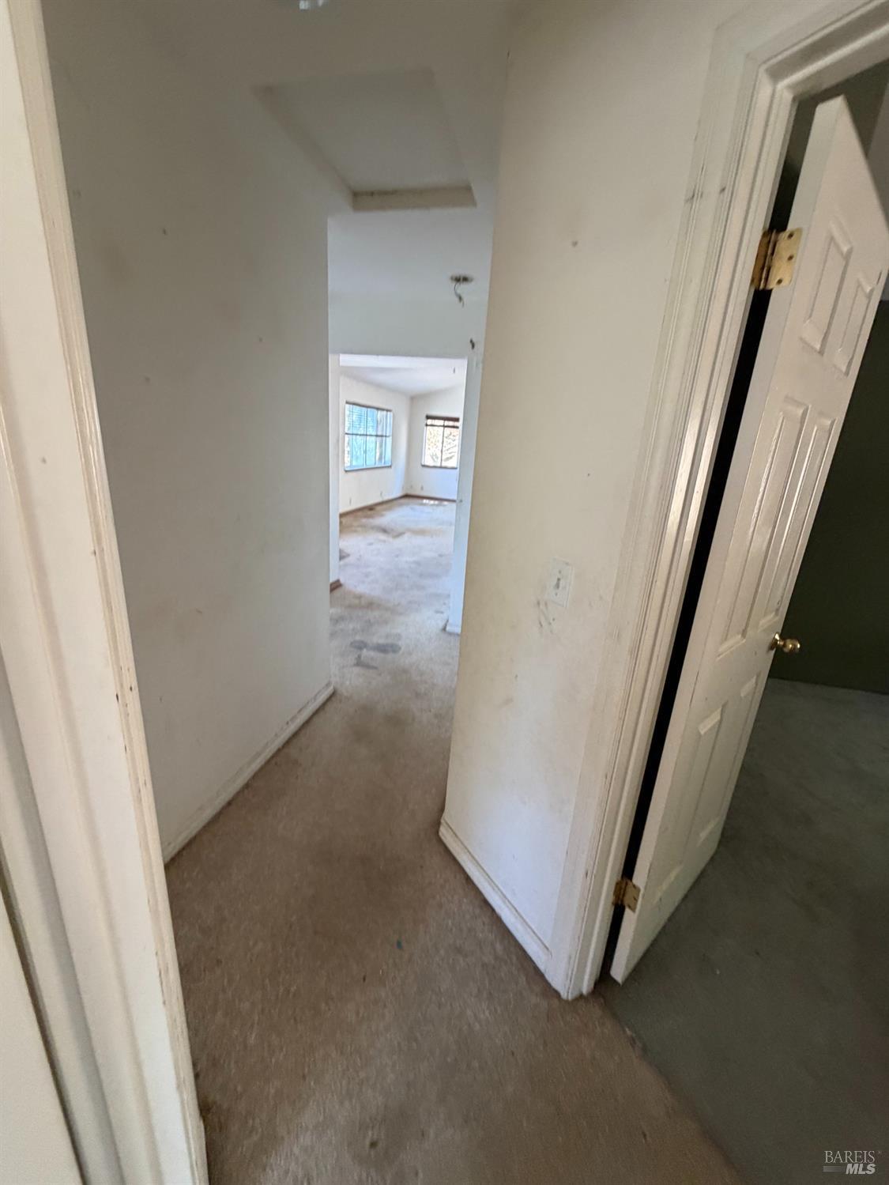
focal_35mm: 14
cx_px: 444
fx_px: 479
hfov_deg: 85.7
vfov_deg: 102.0
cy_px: 592
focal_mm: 2.22
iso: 320
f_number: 2.2
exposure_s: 1/63
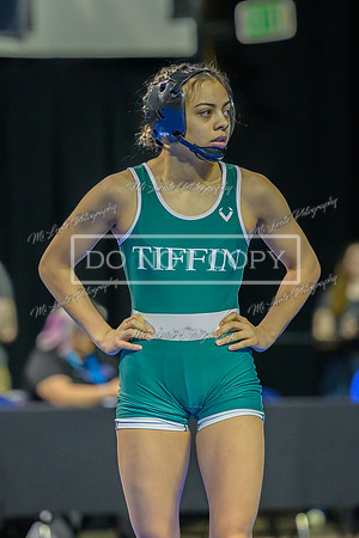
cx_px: 150
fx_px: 4873
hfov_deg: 4.2
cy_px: 187
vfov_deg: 6.3
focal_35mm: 326
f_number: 2.8
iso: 3200
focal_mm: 155
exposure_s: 1/800
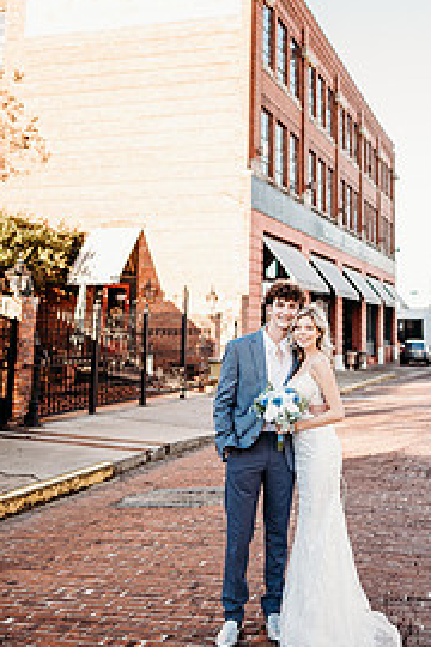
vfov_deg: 47.7
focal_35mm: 40
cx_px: 287
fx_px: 718
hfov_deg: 33.1
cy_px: 216
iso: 100
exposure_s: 1/400
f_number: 2
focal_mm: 24
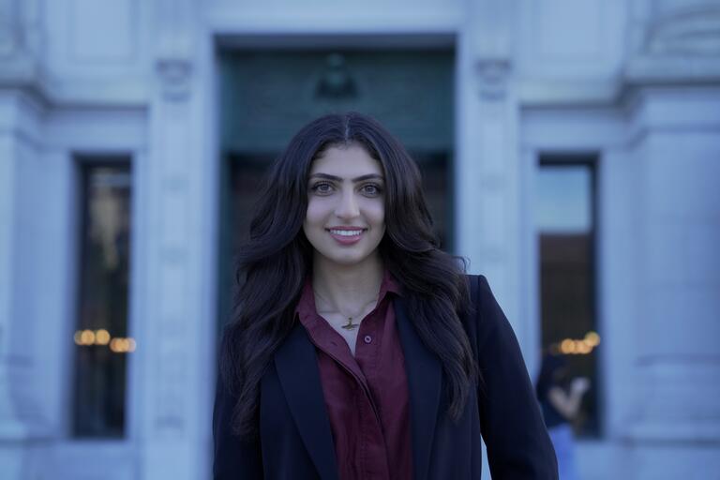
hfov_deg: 28.8
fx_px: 1400
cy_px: 240
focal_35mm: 70
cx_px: 360
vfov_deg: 19.5
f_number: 2.8
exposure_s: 1/2500
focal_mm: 70
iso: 1000
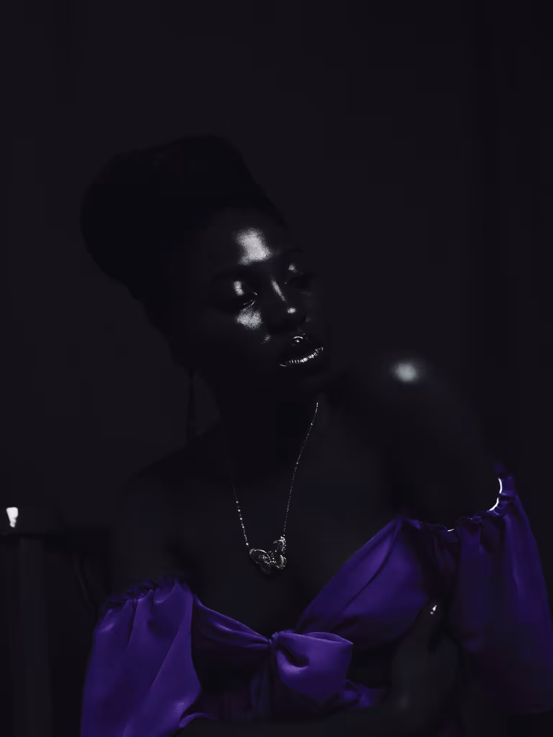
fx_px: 1108
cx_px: 276
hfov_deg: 28.0
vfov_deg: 36.8
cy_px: 368
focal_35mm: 52
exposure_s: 1/100
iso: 200
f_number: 2
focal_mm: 6
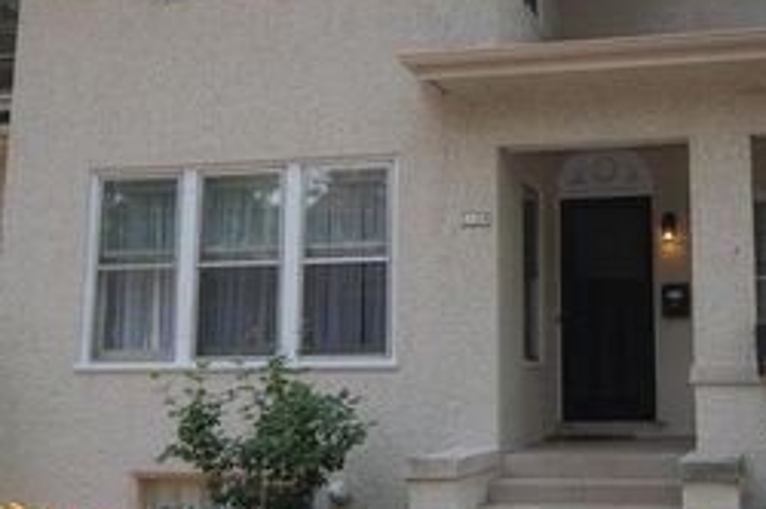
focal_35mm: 51
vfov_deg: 26.3
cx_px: 570
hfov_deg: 38.0
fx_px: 1084
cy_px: 178
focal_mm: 17
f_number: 8
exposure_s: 1/250
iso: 320
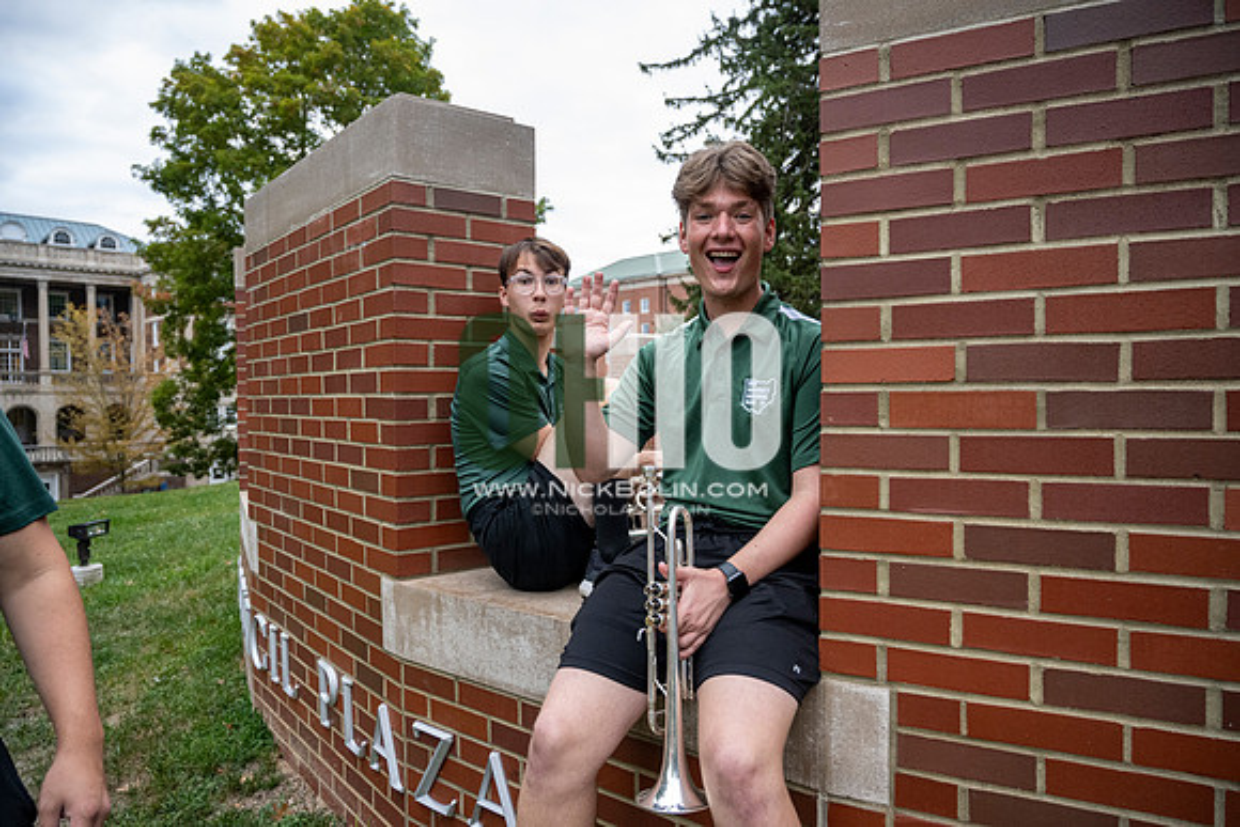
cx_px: 620
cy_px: 414
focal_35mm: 24
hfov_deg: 73.7
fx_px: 827
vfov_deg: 53.2
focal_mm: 24
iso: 1250
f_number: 4
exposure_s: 1/500
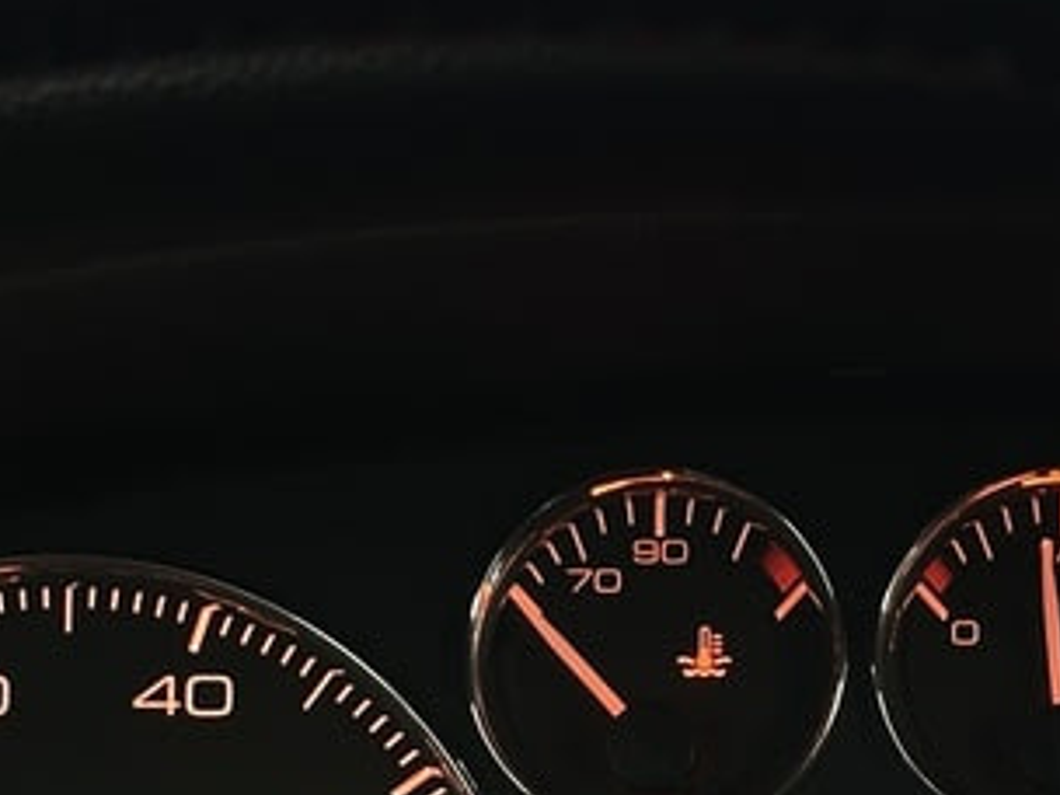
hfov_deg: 13.8
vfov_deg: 10.3
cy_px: 943
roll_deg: +0.1
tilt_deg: -23.4
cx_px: 893
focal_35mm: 142
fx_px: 4348
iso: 200
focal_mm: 6.86
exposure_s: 1/33
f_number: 1.78
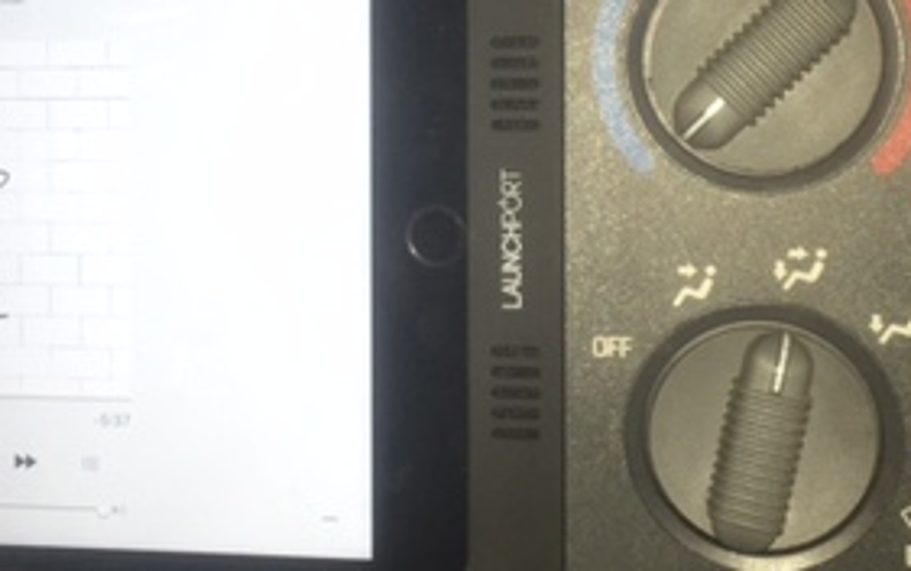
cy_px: 156
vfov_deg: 18.5
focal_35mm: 70
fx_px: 1739
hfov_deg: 29.3
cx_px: 353
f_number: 2.2
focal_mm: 4.15
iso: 32
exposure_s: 1/30
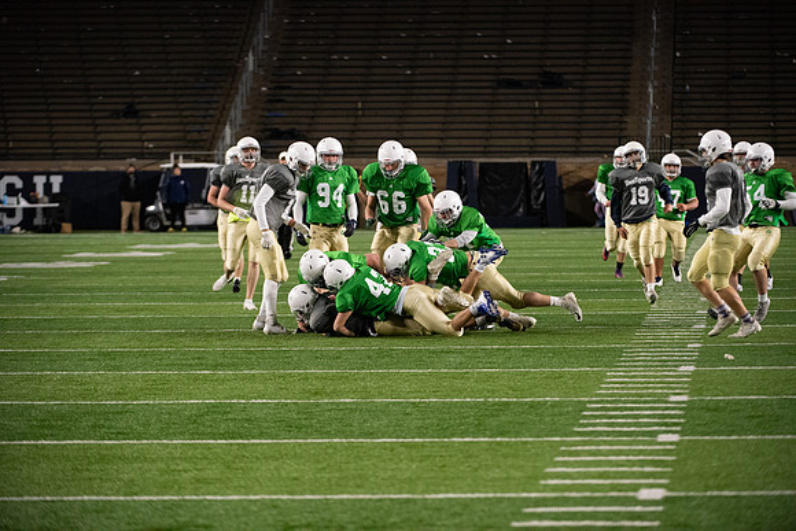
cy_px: 266
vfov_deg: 6.5
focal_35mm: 210
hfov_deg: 9.8
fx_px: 4644
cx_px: 398
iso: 5000
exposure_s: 1/500
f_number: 4.5
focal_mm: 210
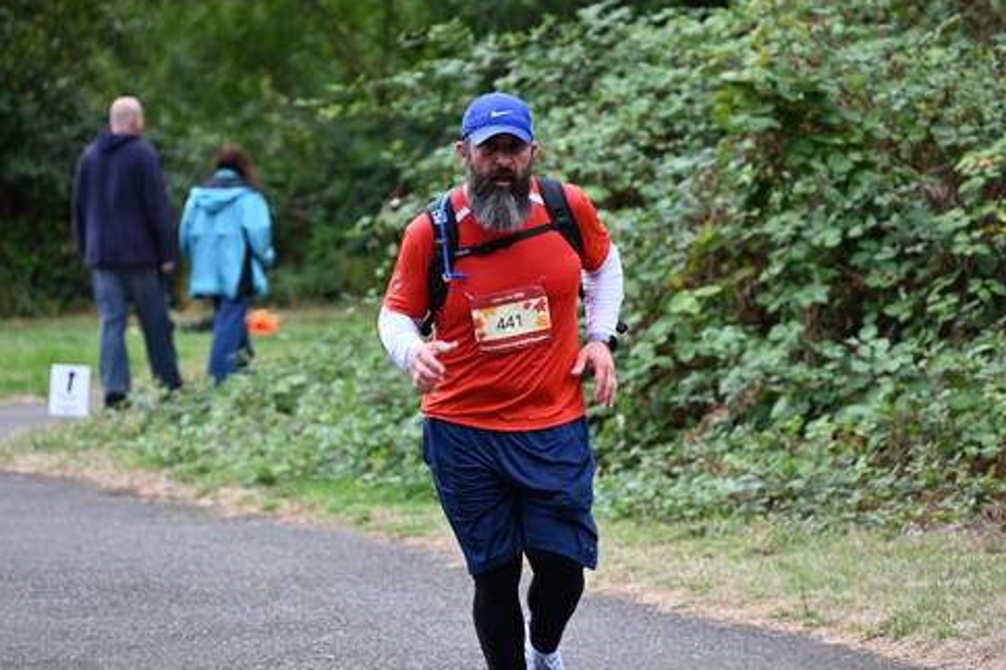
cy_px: 323
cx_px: 502
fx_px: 6341
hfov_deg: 9.1
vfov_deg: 6.0
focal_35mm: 227
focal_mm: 200
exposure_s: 1/250
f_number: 6.3
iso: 400
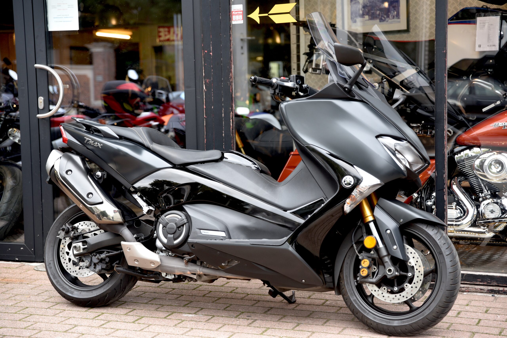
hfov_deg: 28.8
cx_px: 254
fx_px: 986
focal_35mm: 70
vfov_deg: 19.5
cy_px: 169
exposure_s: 1/60
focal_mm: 70
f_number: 2.8
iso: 200
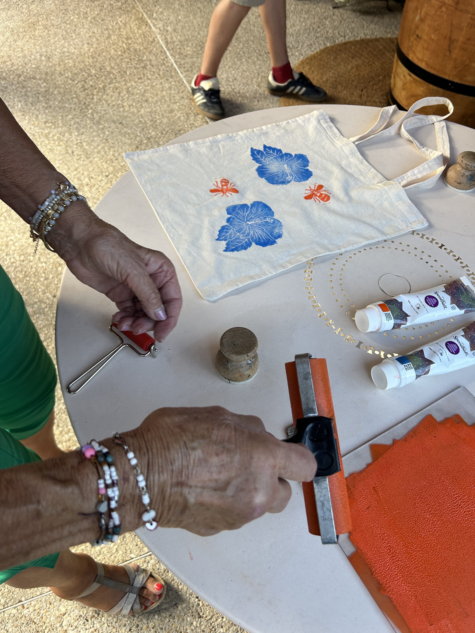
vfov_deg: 67.3
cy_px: 316
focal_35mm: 26
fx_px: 476
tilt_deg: -52.4
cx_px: 238
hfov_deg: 53.1
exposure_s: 1/191
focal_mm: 5.7
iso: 40
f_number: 1.5
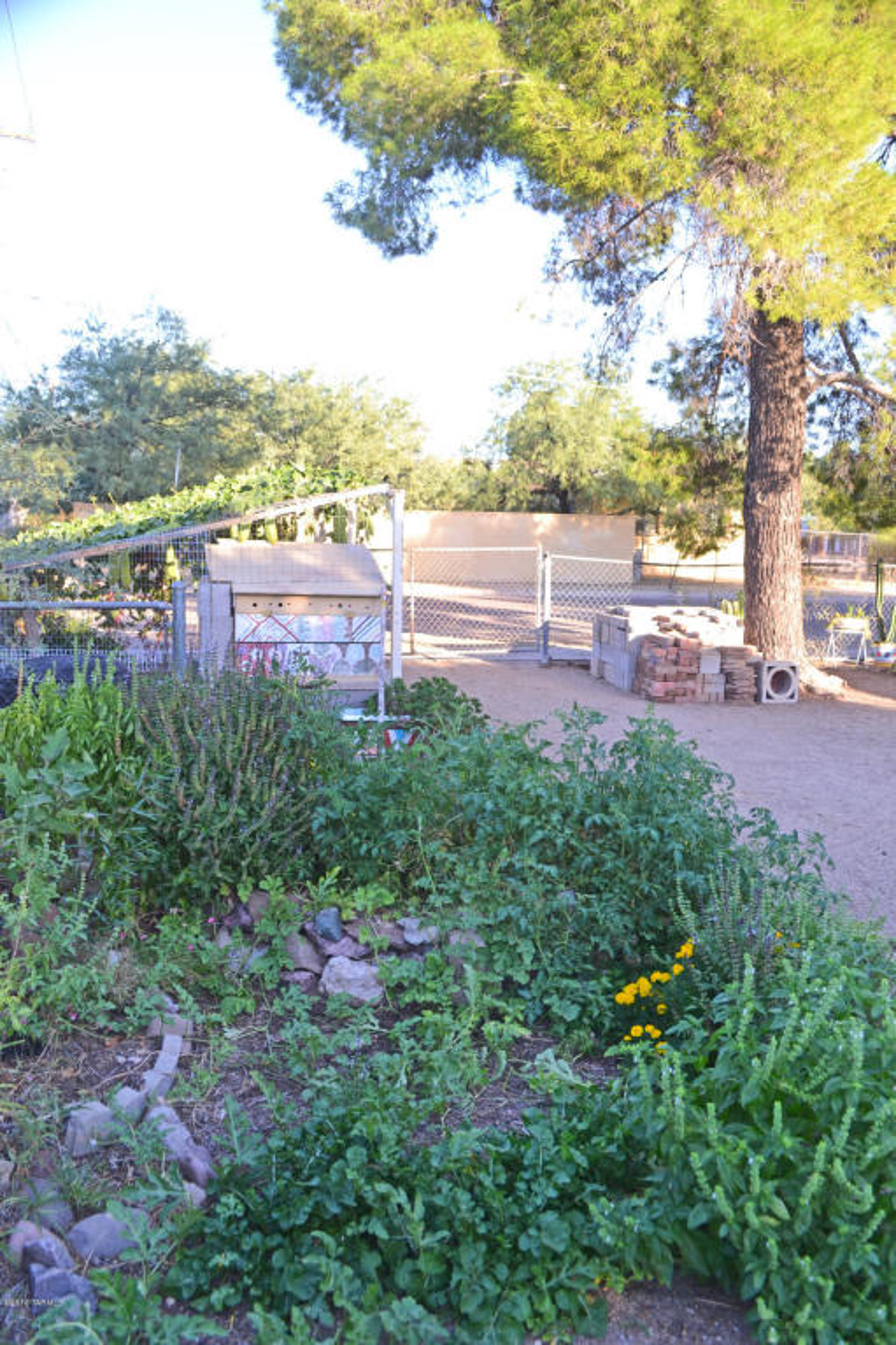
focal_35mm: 27
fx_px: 1008
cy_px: 672
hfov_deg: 47.9
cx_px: 448
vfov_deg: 67.4
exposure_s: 1/125
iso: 220
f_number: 5.6
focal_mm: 18
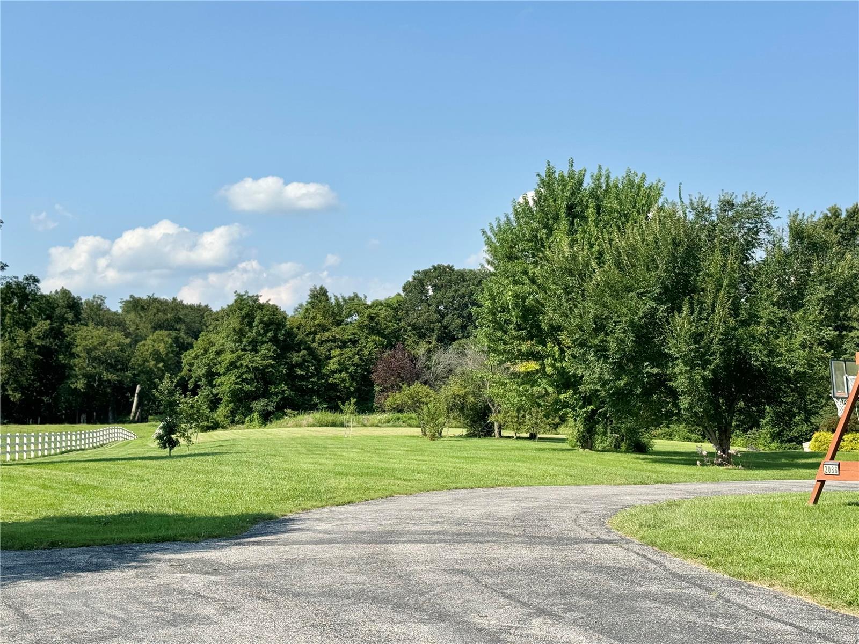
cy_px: 322
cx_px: 430
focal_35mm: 48
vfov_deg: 30.3
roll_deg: +0.9
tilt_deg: +2.4
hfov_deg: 39.7
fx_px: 1191
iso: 64
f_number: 1.78
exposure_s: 1/3817
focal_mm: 6.76
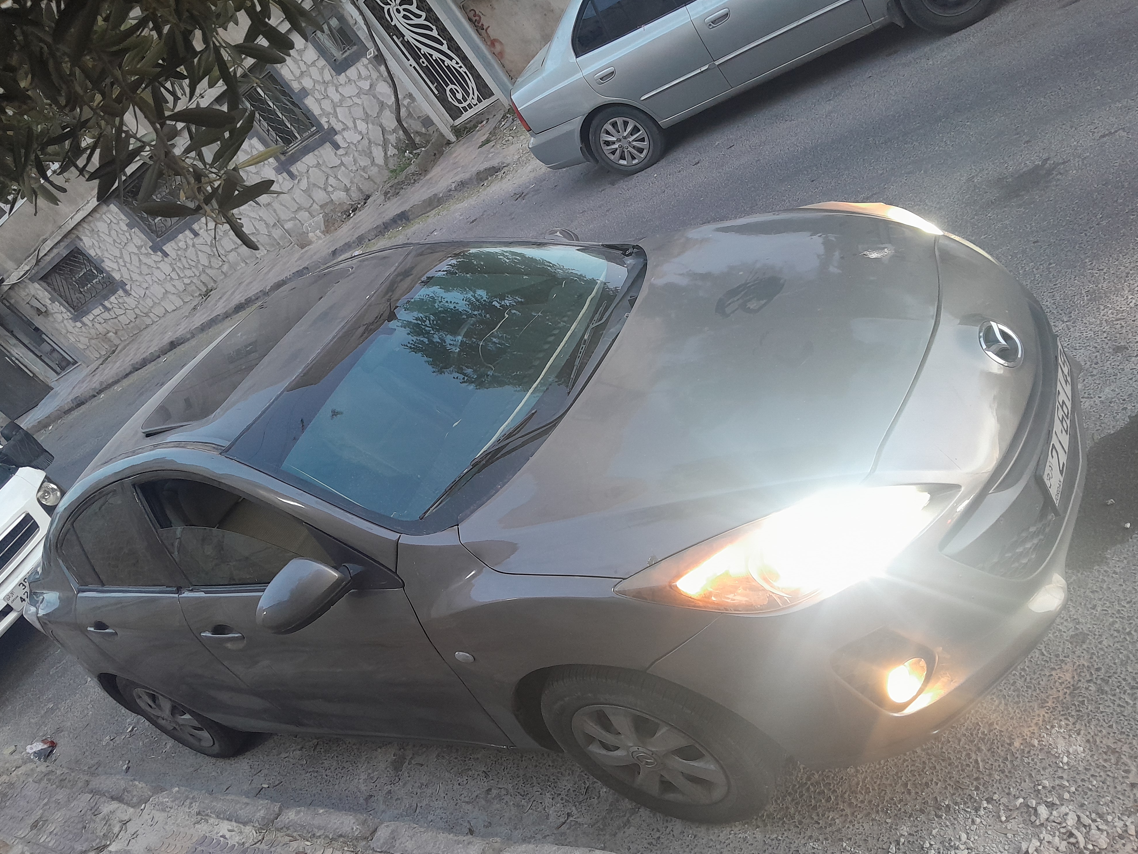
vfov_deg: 51.4
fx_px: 888
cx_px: 566
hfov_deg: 65.3
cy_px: 427
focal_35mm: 27
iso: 320
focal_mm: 3.98
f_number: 1.8
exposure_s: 1/50
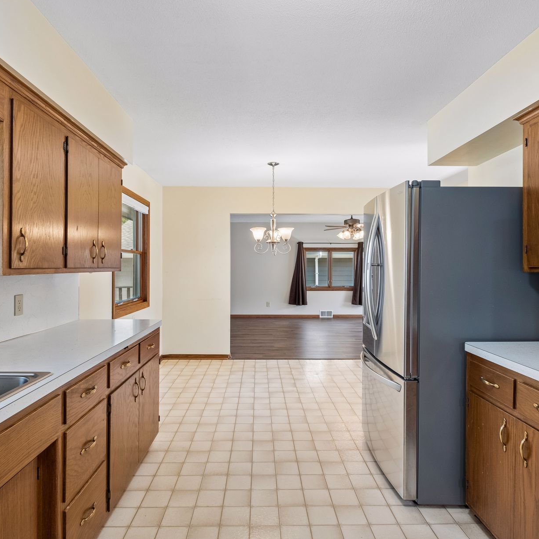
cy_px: 277
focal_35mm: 20
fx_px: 352
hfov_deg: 74.8
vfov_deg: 74.8
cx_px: 264
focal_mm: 10
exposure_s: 1/25
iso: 400
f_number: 8
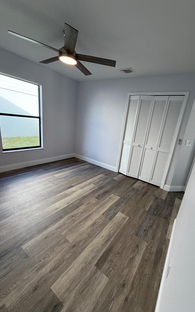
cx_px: 106
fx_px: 128
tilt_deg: -14.6
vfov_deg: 101.5
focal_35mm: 15
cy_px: 157
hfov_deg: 74.6
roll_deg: -7.5
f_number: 2.2
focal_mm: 2.22
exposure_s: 1/99
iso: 80
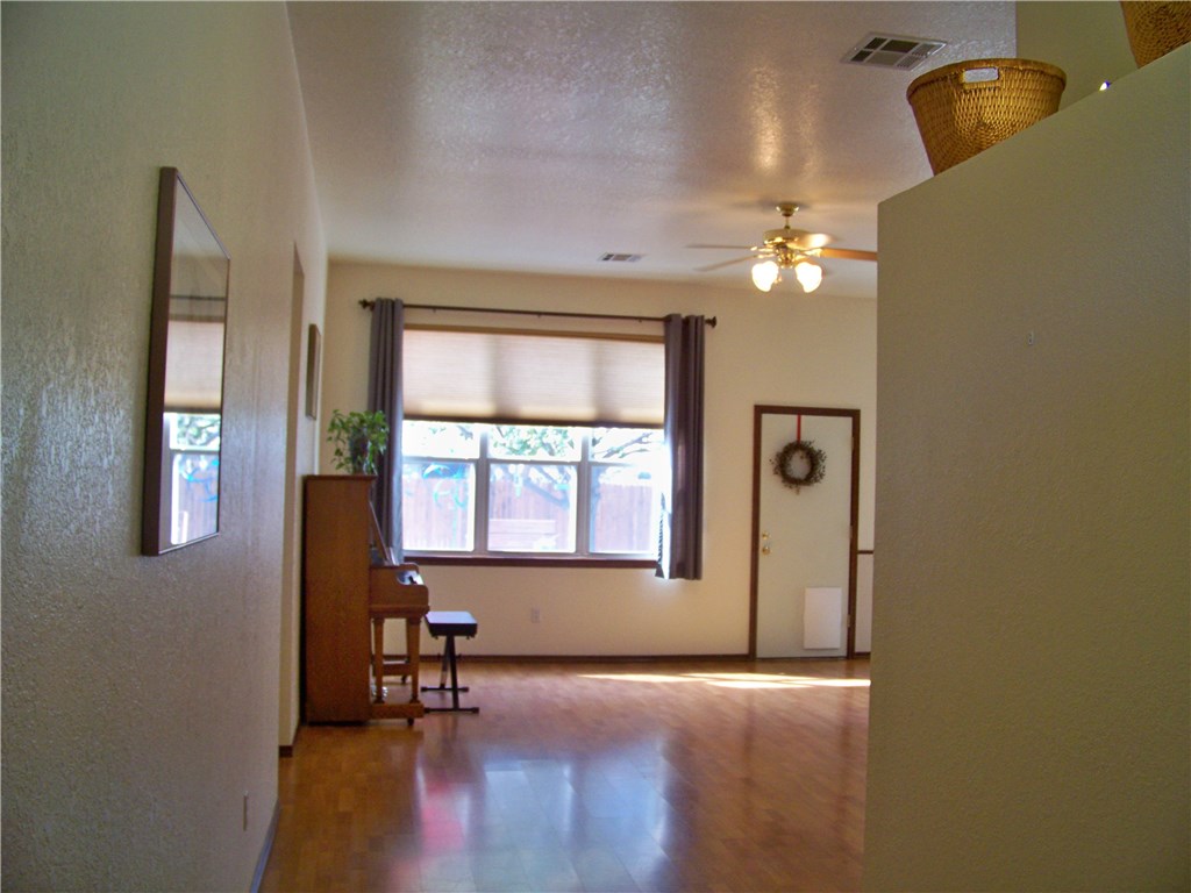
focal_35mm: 33
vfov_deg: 42.9
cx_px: 596
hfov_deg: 55.4
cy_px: 446
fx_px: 1135
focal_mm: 5.85
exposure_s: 1/30
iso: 160
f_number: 2.8
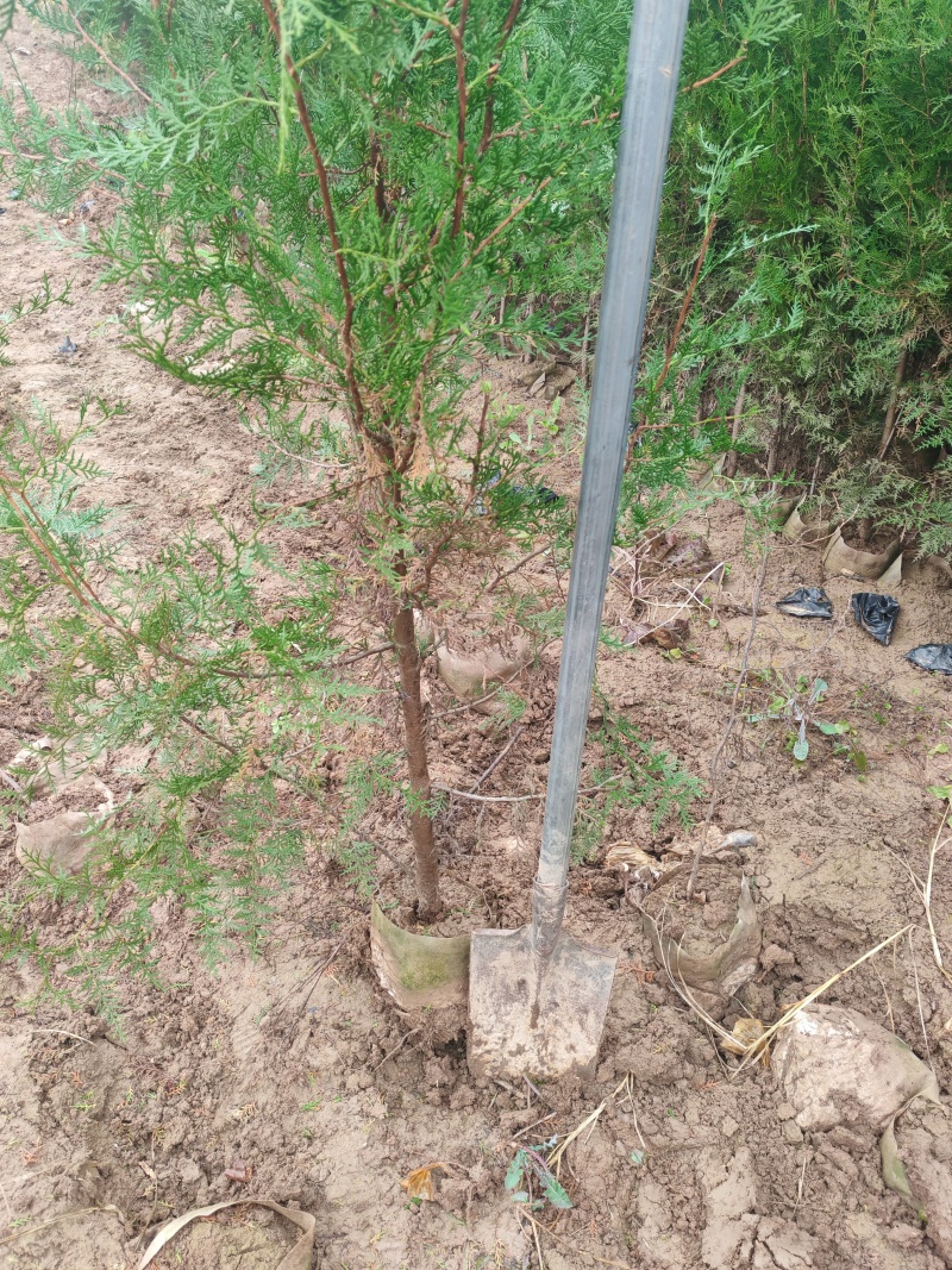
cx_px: 476
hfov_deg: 51.3
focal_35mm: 27
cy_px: 635
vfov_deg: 65.3
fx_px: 990
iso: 250
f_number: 1.95
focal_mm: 5.52
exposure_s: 1/100
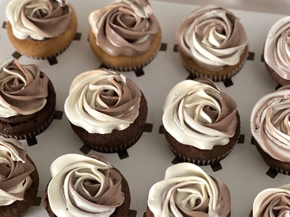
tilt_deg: -59.2
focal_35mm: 77
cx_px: 145
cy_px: 108
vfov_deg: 19.1
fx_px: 645
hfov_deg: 25.3
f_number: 2.8
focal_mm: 9
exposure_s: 1/15
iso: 800
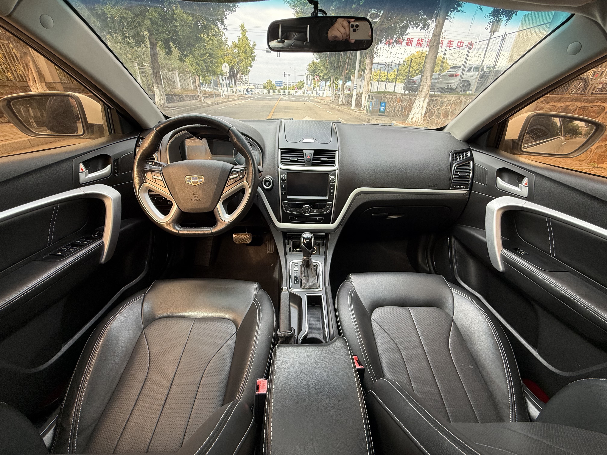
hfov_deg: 102.1
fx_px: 245
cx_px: 304
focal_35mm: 14
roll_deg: -2.0
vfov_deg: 85.7
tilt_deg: -28.4
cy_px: 228
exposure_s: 1/99
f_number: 2.2
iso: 100
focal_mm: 2.22
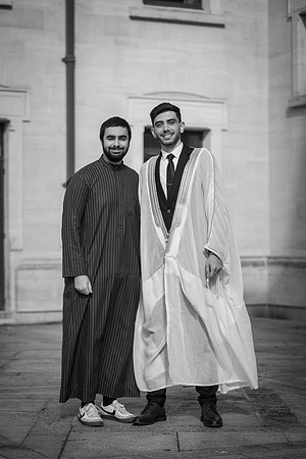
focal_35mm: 95
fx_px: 1211
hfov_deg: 14.4
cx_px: 153
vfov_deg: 21.5
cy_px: 230
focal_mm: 95
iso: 100
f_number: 2.8
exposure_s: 1/1000
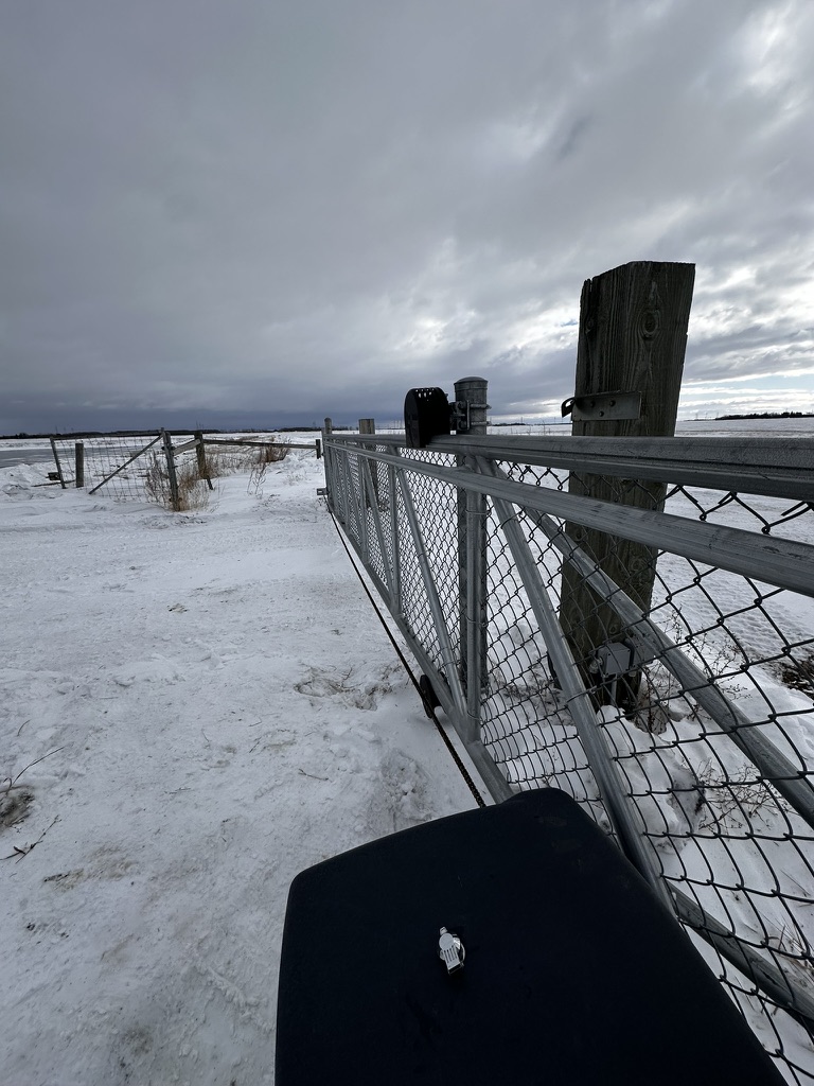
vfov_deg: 102.1
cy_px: 543
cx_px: 407
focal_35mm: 14
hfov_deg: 85.7
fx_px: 439
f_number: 2.2
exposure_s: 1/3610
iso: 50
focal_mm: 2.22
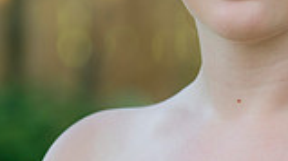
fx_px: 4531
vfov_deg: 2.0
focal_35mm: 594
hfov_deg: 3.6
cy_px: 54
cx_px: 256
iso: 400
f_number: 5.6
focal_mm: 200
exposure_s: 1/80
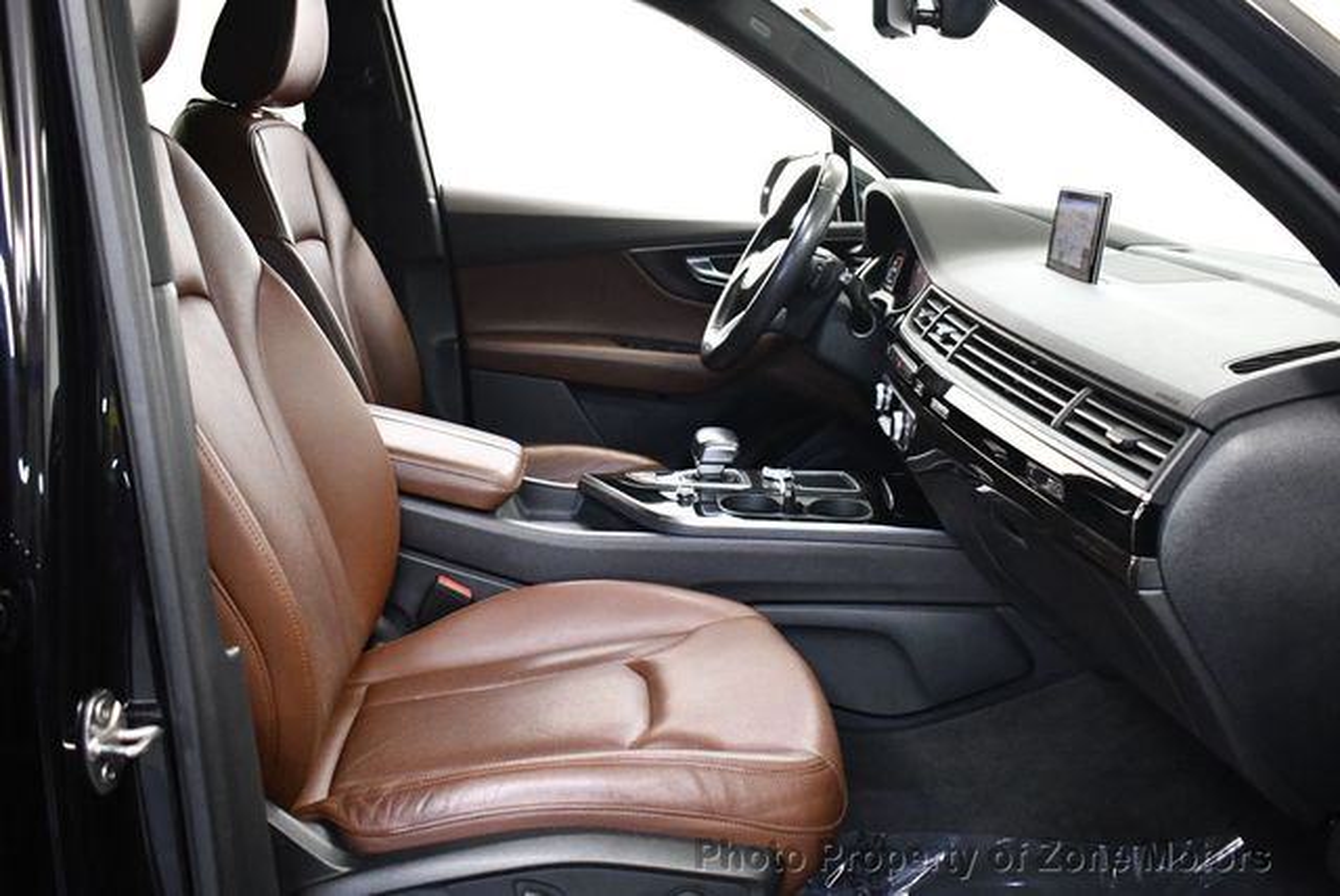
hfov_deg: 53.1
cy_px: 448
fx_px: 1341
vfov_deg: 36.9
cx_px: 670
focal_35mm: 36
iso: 3200
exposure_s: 1/125
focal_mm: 18
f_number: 3.5
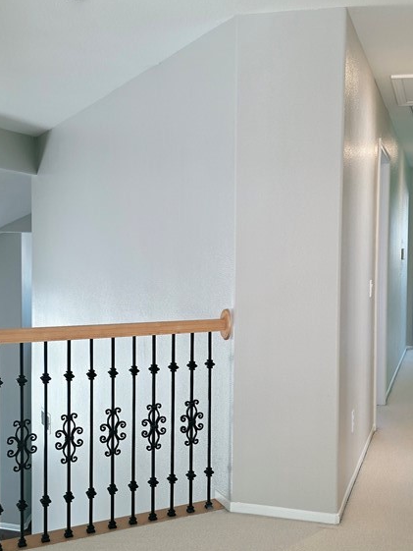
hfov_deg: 34.1
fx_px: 668
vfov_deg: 44.8
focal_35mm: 42
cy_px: 278
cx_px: 273
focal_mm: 6.25
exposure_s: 1/60
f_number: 1.7
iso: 50
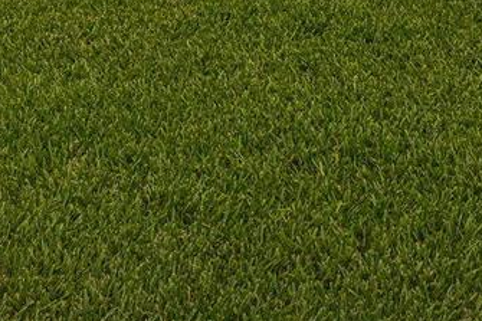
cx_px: 201
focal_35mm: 88
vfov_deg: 12.7
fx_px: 1183
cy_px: -392
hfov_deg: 23.0
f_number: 8
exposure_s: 1/1000
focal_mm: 18.5
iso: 1250
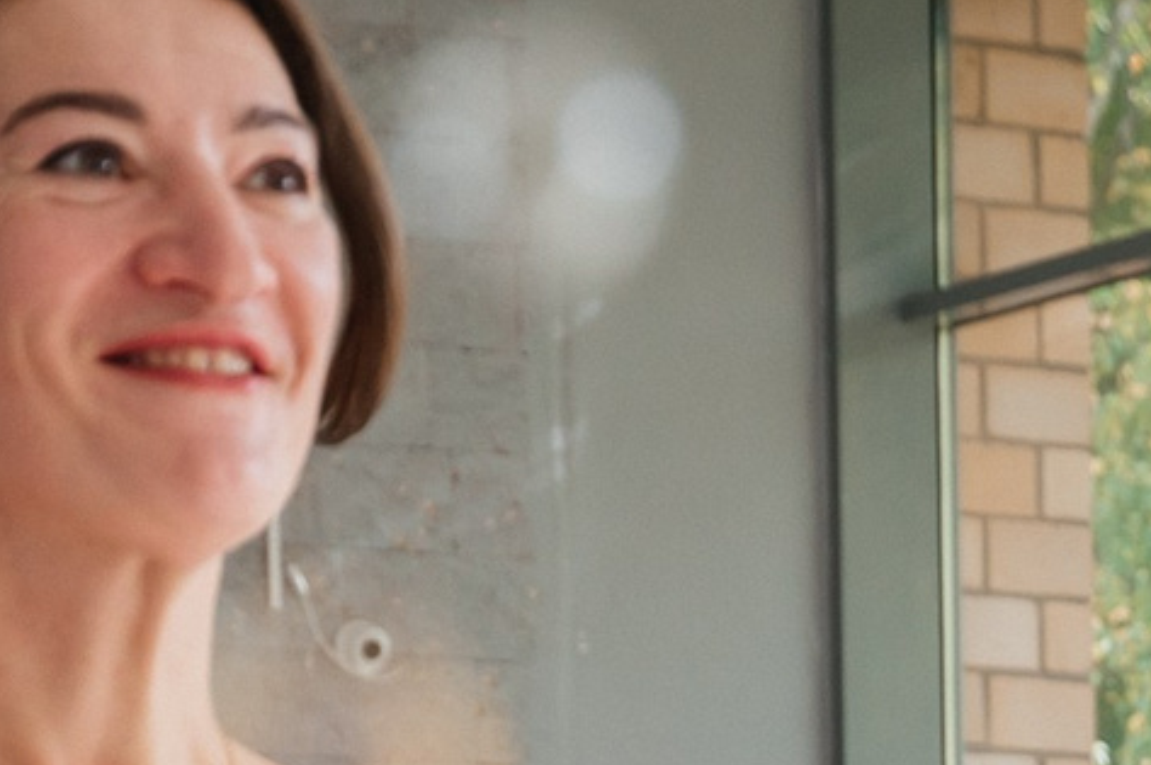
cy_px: 1653
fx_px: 7250
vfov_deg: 5.9
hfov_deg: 9.1
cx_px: 925
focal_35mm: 227
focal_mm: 42
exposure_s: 1/250
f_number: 4.5
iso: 200
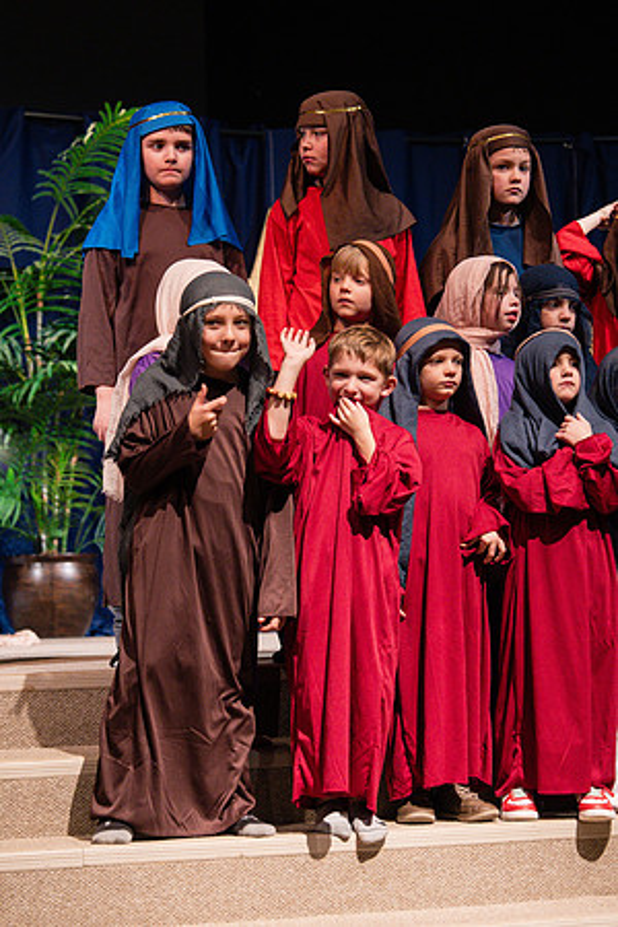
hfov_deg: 13.0
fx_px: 2703
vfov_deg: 19.5
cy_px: 464
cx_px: 329
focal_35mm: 105
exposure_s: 1/400
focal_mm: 70
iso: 1000
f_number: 2.8
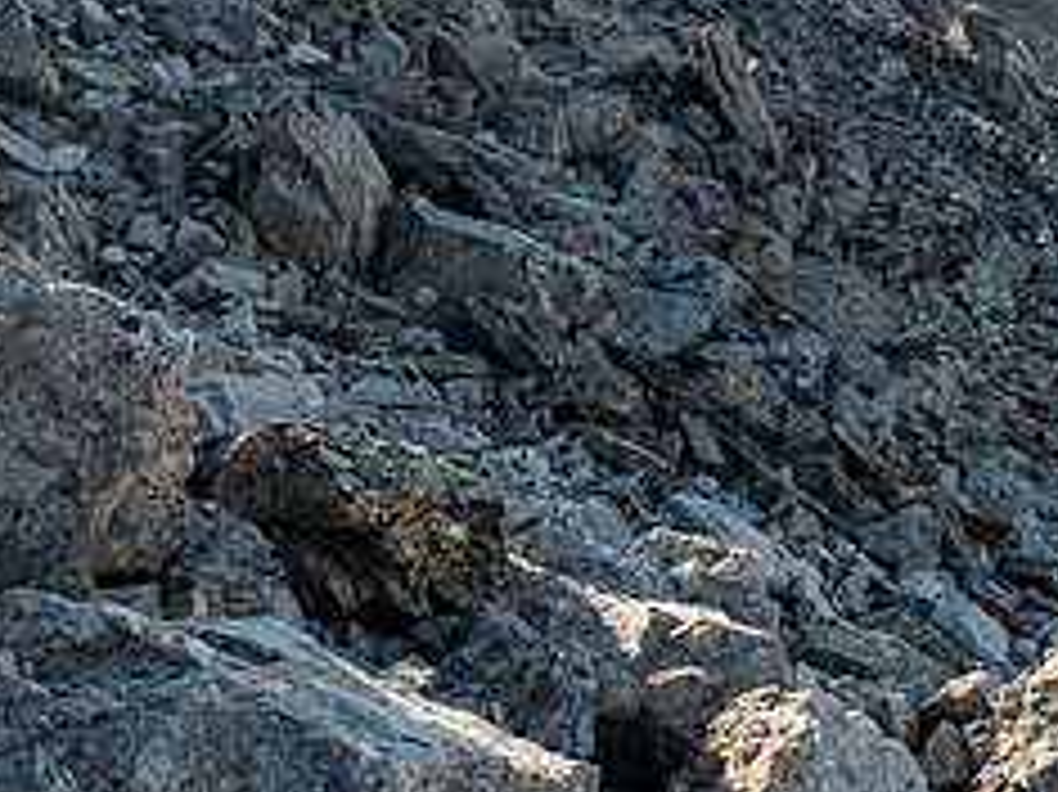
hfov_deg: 21.1
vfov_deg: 16.0
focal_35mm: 89
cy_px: -133
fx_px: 2719
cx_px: 1130
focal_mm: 18
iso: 200
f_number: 8
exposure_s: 1/100
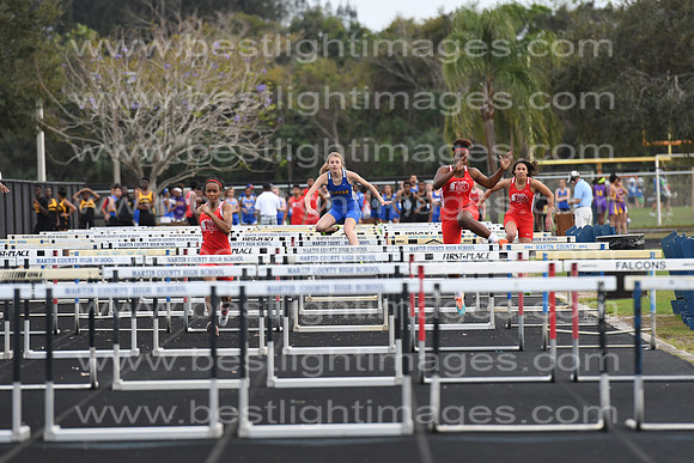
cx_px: 347
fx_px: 5784
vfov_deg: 4.6
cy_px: 232
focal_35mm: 300
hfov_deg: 6.9
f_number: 4
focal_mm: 200
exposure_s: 1/1600
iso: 800
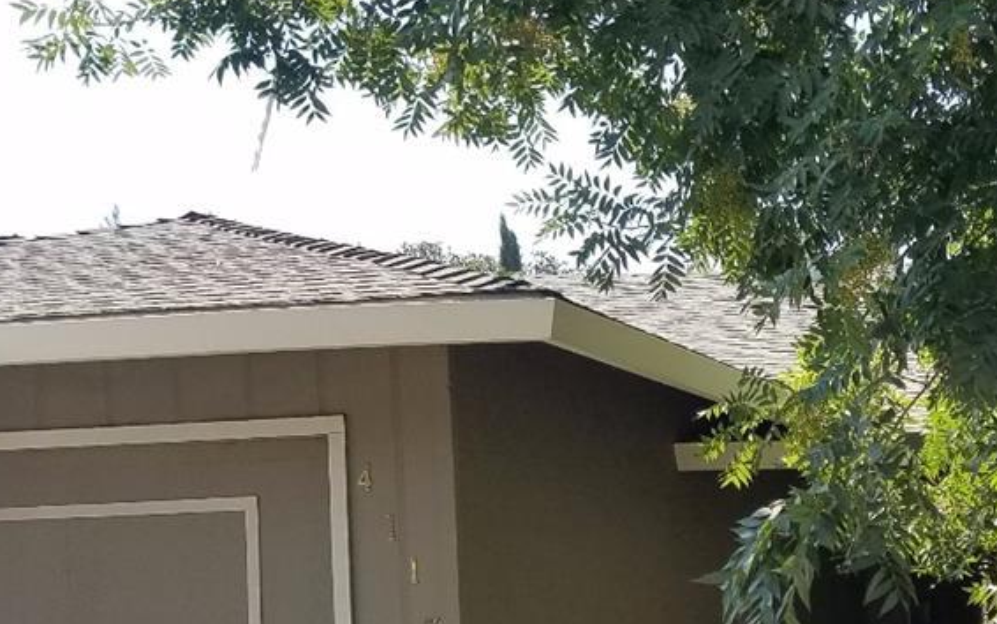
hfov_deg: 25.8
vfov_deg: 17.1
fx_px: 1984
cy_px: 742
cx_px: 1133
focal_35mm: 73
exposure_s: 1/1192
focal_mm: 4.2
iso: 50
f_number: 1.7
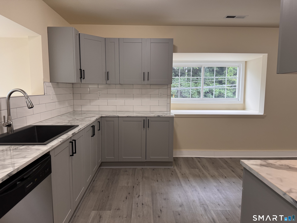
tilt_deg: -6.3
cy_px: 112
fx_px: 206
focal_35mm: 24
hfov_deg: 71.6
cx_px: 148
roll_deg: -1.1
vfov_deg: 56.8
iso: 250
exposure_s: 1/60
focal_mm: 6.76
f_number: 1.78
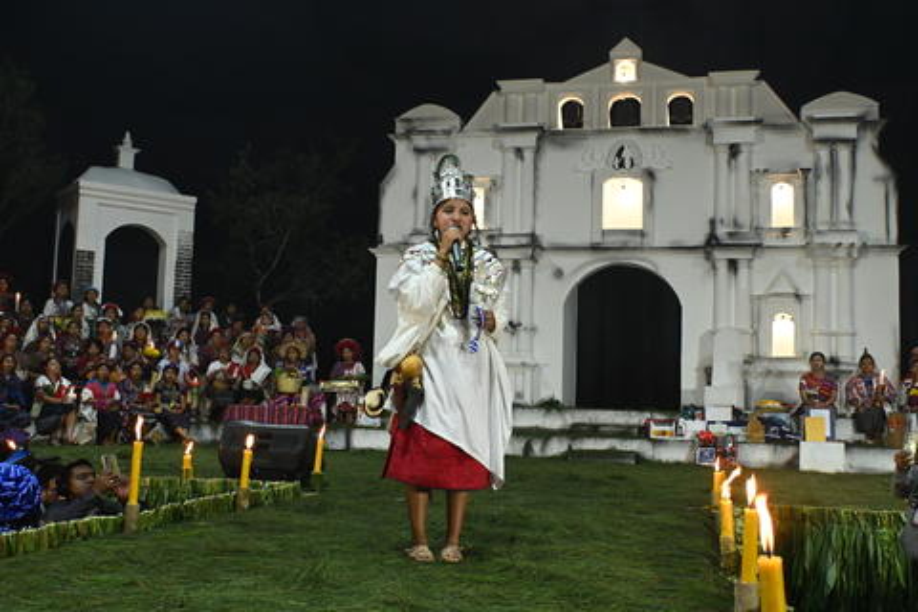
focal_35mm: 39
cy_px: 306
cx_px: 459
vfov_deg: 34.2
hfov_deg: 49.6
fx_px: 994
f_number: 5
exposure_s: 1/160
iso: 3200
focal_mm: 26
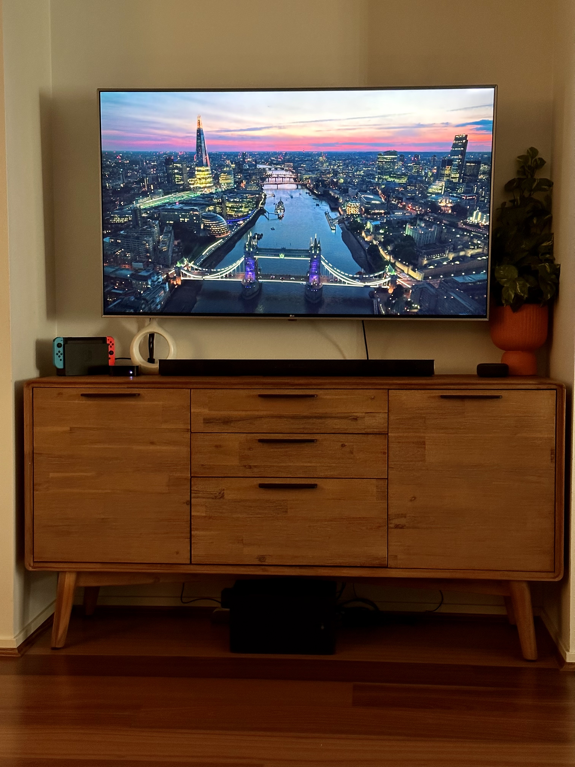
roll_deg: +0.3
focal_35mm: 48
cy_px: 384
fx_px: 1063
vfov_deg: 39.7
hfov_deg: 30.3
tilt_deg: -4.2
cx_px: 288
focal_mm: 6.86
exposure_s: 1/40
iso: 200
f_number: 1.78
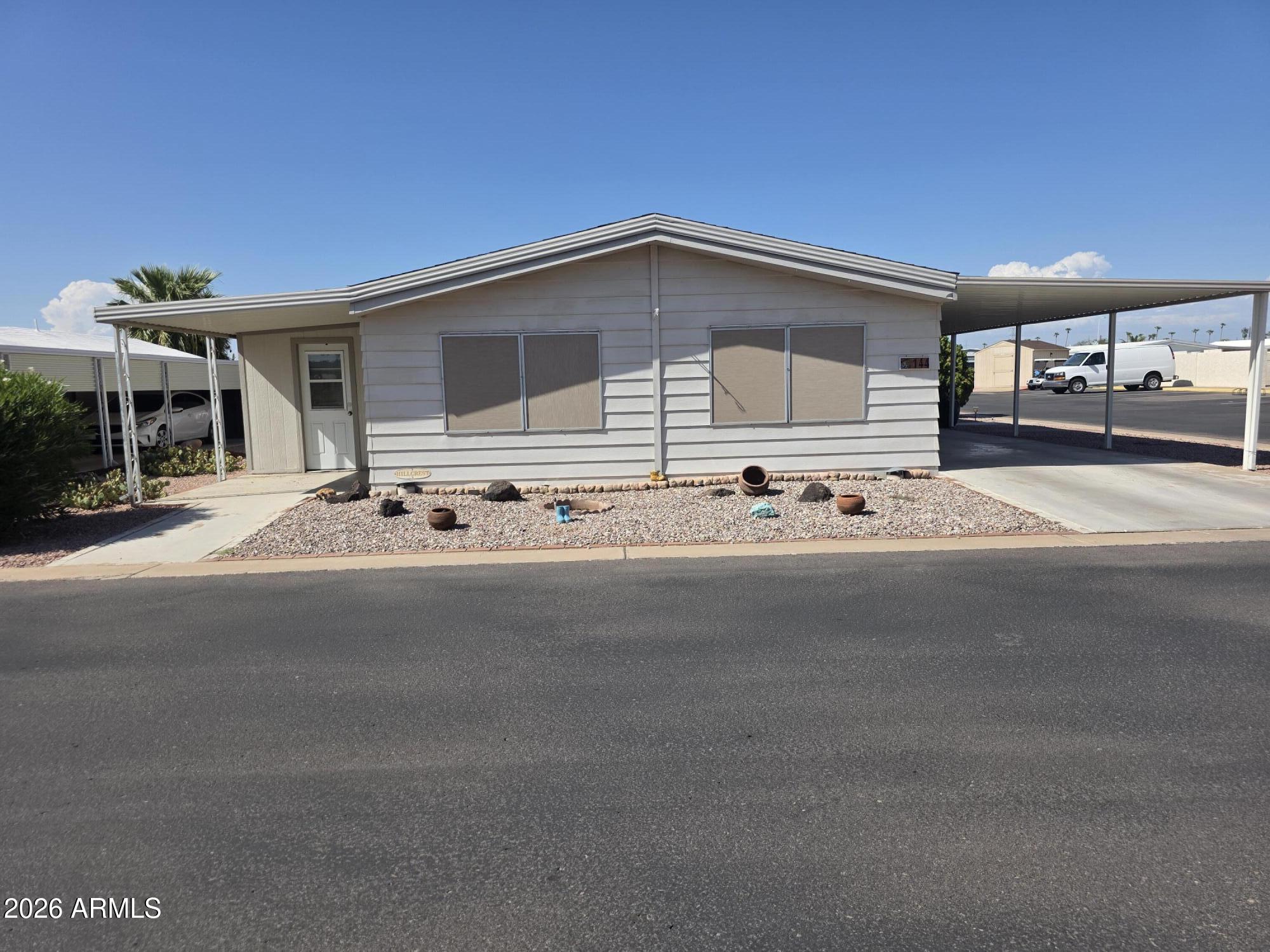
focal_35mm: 23
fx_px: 844
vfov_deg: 58.9
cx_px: 635
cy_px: 476
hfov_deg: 73.9
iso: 80
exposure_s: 1/6355
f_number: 1.7
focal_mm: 6.3
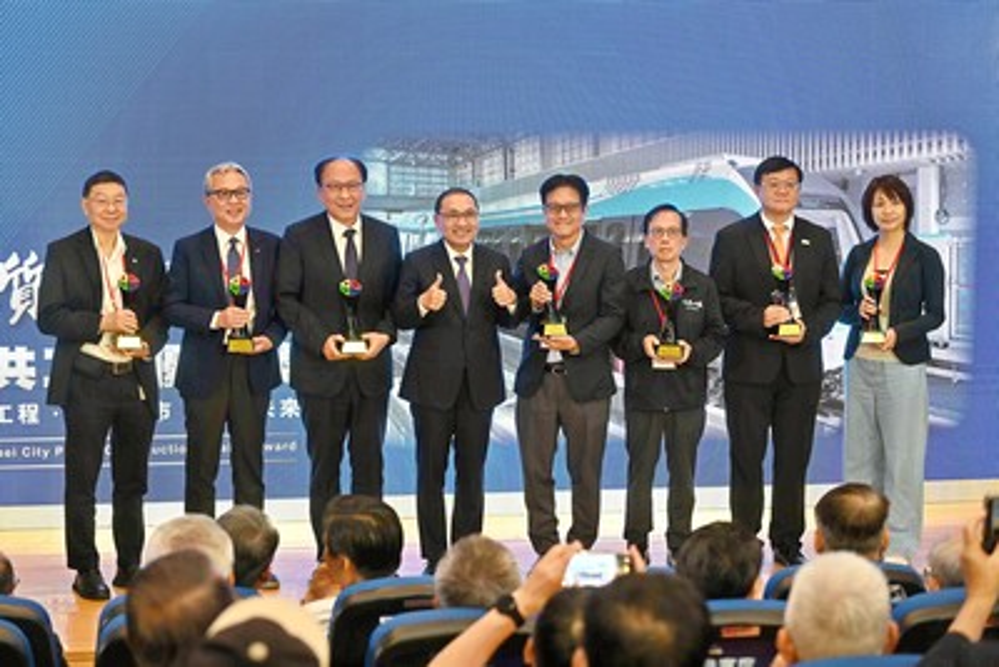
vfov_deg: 18.4
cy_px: 334
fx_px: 2054
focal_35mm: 74
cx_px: 500
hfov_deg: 27.3
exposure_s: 1/125
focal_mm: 74
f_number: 4
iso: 1250
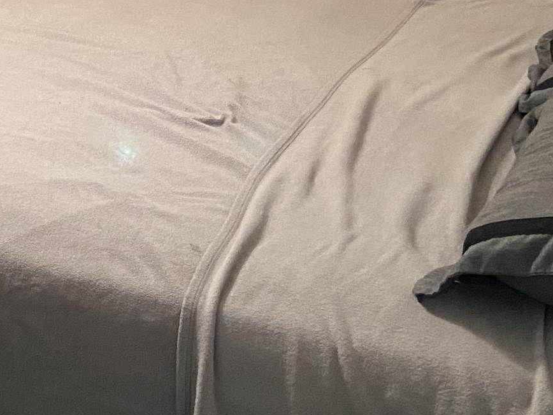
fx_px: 1470
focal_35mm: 92
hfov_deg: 20.6
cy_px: -185
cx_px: -14
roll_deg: +0.7
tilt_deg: -10.8
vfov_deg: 15.0
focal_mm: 4.25
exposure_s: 1/60
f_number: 1.8
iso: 320
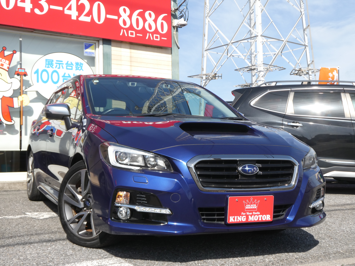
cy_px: 133
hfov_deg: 40.4
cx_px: 178
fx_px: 482
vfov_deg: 30.9
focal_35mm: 47
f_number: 4
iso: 80
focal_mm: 8.4
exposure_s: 1/500
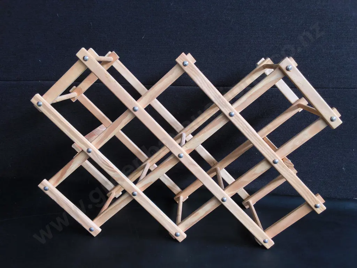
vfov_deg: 51.4
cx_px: 178
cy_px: 134
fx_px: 278
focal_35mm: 27
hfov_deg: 65.3
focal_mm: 2.87
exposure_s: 1/100
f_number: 2
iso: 100
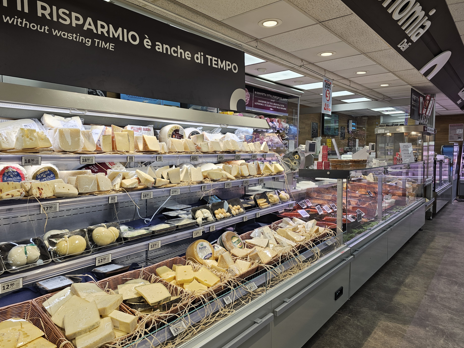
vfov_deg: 54.9
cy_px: 169
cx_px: 212
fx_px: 335
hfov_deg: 69.3
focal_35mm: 25
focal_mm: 6.3
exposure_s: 1/100
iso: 25
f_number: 1.7
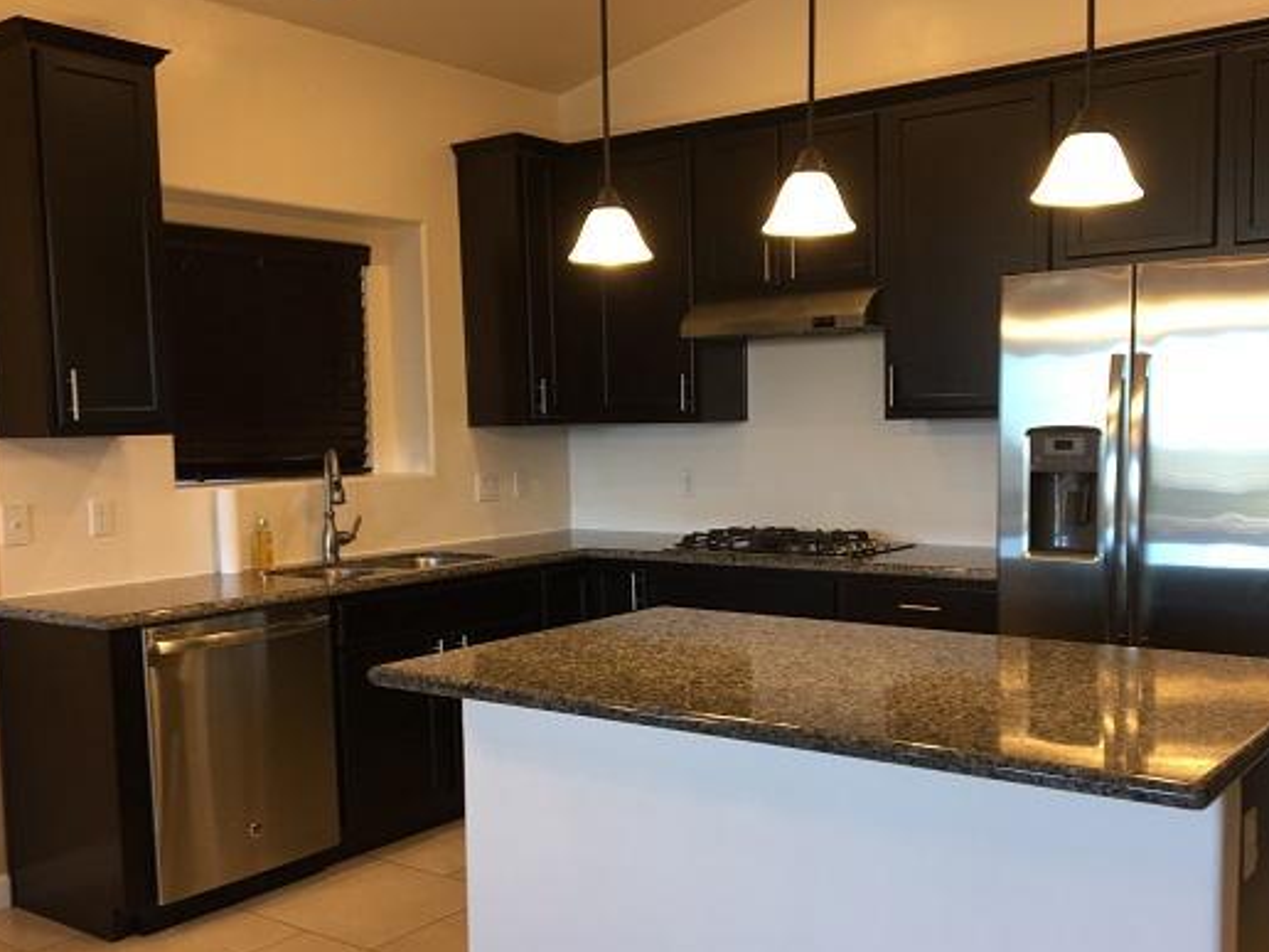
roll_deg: +1.0
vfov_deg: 39.6
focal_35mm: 36
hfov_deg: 51.3
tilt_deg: -5.4
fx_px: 1320
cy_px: 531
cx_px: 696
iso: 64
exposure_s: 1/30
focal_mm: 4.15
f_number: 2.2
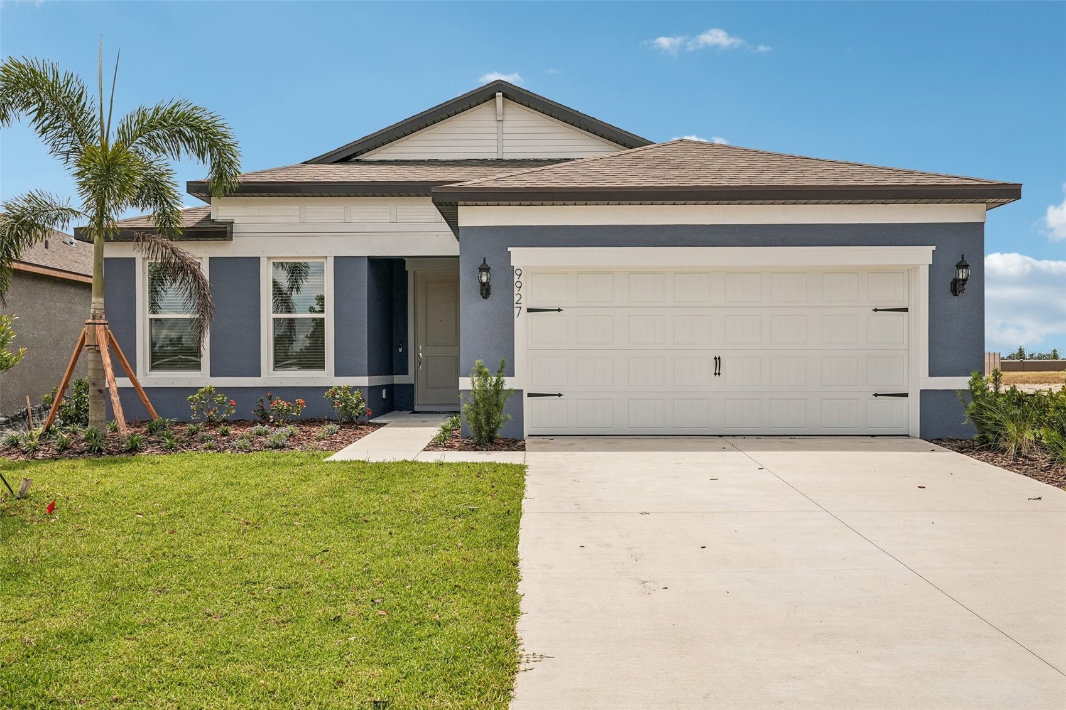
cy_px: 355
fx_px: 873
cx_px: 533
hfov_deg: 62.8
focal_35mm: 30
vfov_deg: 44.3
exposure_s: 1/2000
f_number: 6.3
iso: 400
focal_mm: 29.5
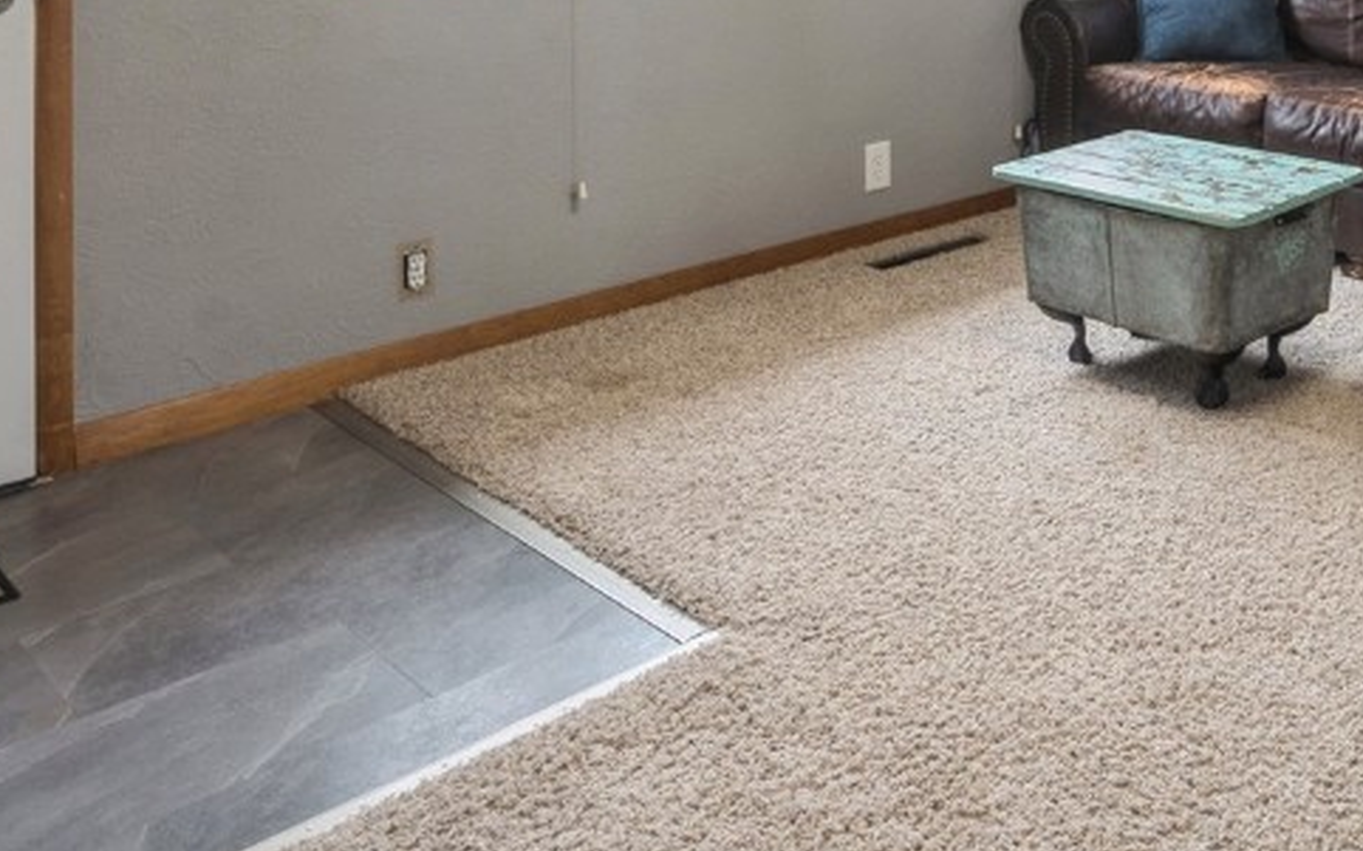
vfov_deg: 28.6
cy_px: -164
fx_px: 1448
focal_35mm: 39
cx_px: 1185
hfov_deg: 46.3
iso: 400
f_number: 10
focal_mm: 16
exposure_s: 1/2.5
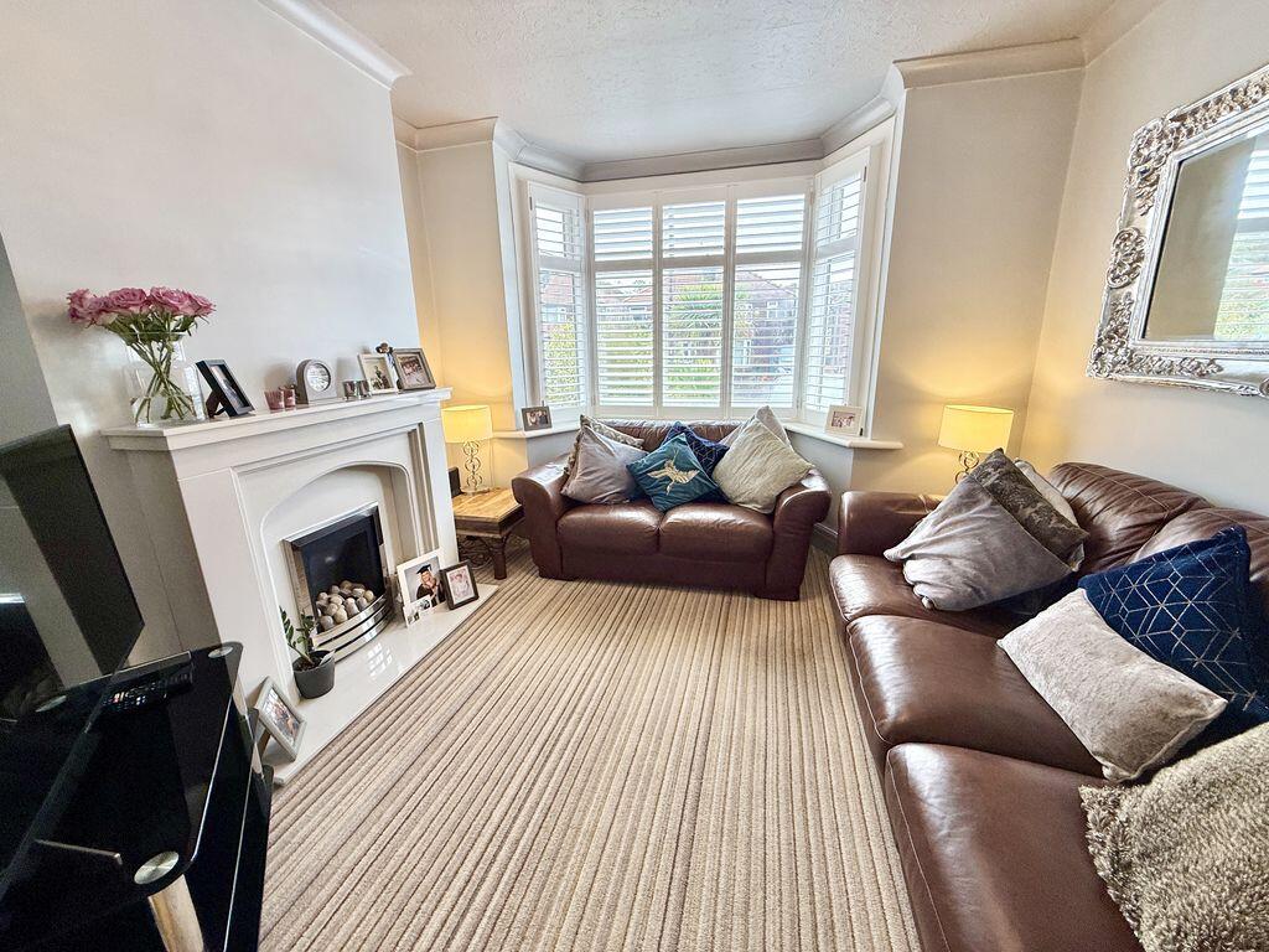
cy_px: 476
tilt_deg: -15.0
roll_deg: +1.2
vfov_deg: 85.7
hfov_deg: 102.1
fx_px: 513
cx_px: 634
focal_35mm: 14
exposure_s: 1/100
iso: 100
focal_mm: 2.22
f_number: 2.2
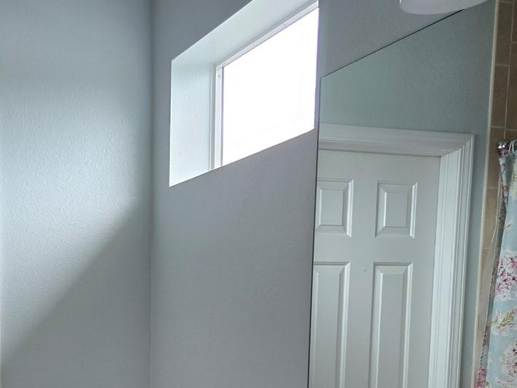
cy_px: 418
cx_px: 69
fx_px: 777
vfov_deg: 26.1
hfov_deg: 35.1
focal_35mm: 52
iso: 100
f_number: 1.8
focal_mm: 5.4
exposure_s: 1/120
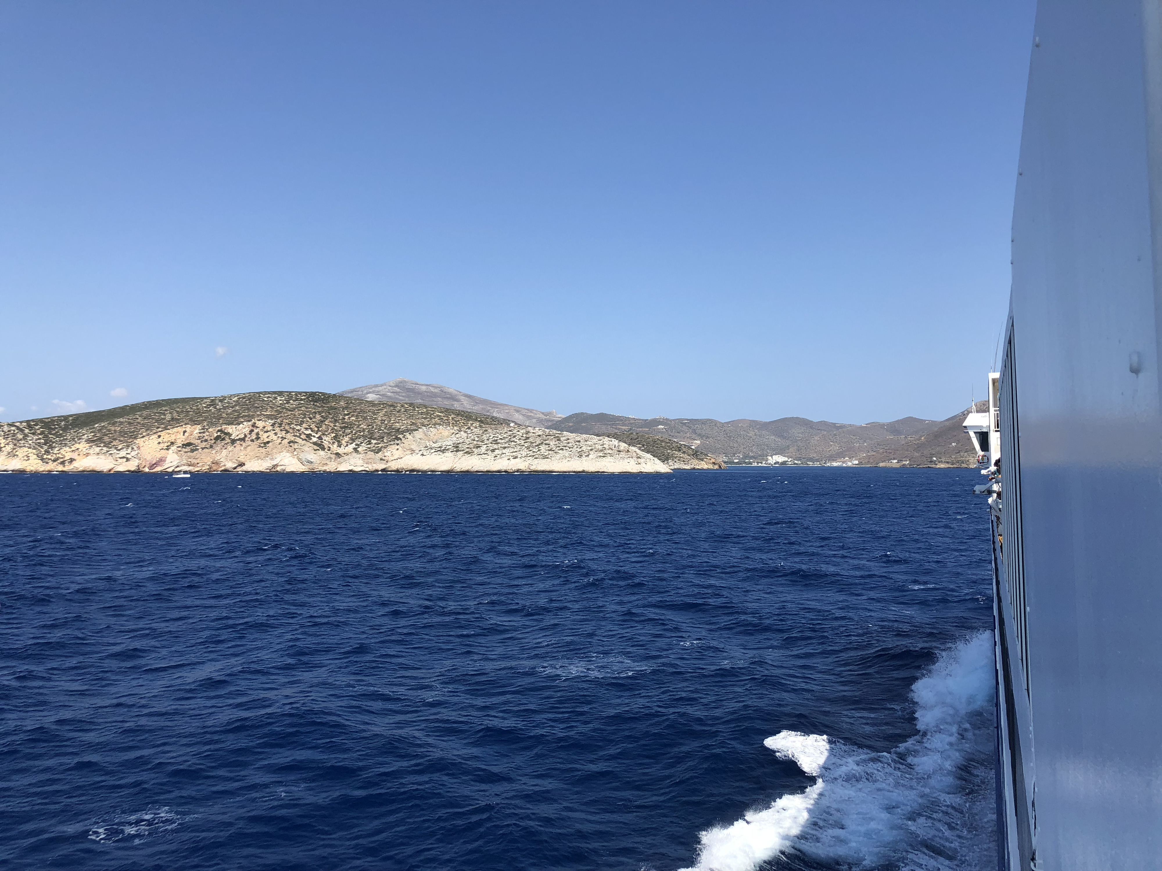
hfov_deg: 63.4
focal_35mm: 28
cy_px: 436
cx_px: 581
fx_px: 940
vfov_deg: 49.7
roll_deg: +0.9
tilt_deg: +1.7
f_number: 1.8
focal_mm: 4
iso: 20
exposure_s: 1/2088
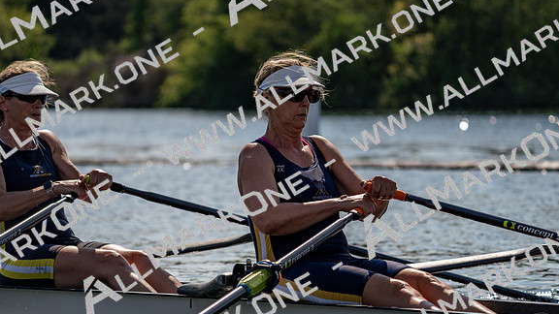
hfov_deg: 10.2
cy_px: 168
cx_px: 280
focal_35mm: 211
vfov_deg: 5.8
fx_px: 3128
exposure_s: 1/1600
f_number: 5.6
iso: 100
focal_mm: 200
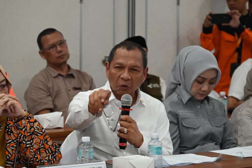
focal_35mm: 135
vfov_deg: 10.2
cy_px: 84
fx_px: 945
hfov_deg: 15.2
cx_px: 126
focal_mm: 135
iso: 4000
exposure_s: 1/200
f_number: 6.3
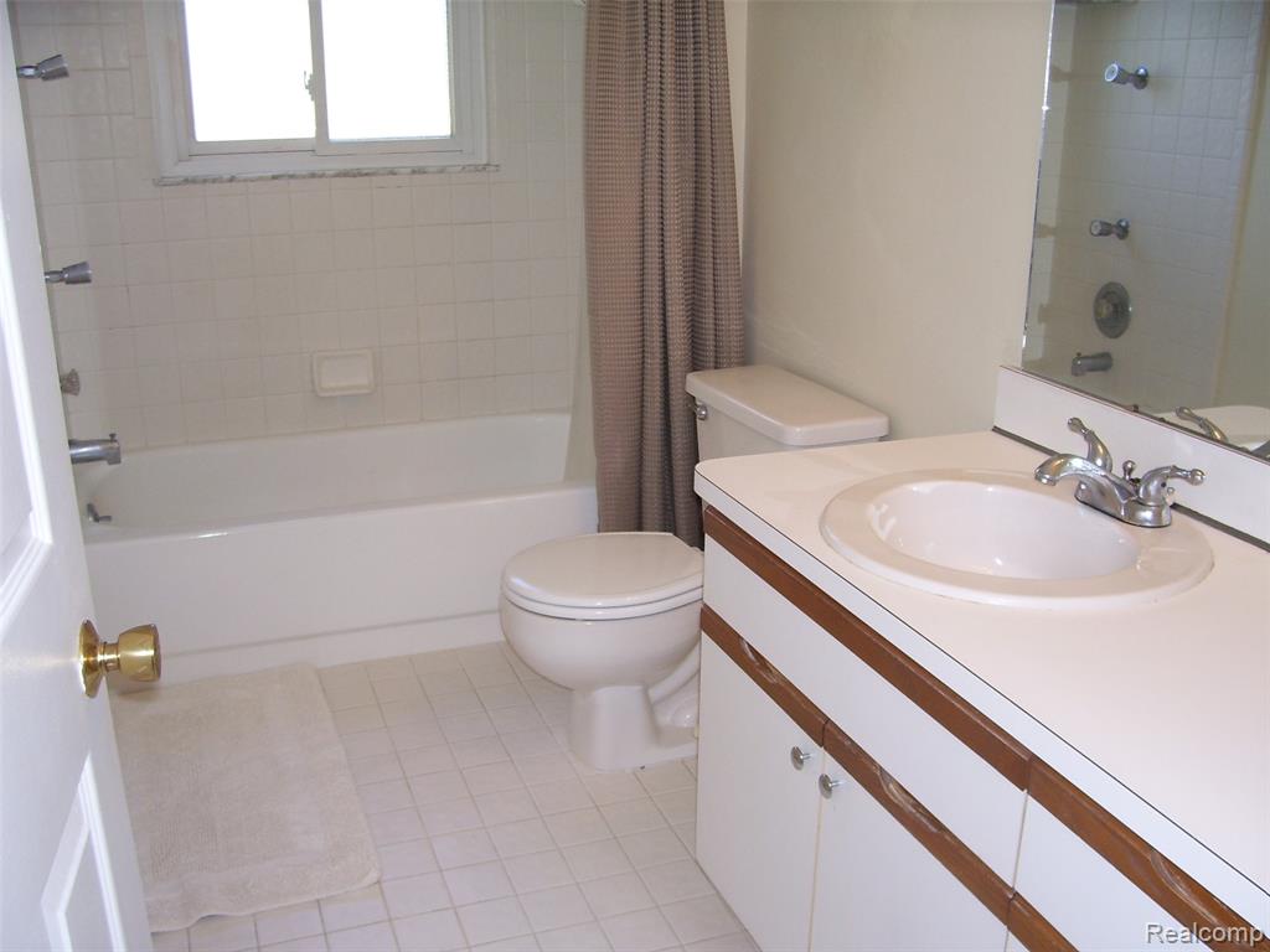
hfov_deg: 54.0
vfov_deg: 41.8
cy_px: 476
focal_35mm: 34
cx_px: 635
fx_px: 1247
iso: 80
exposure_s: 1/60
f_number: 2.7
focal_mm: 5.6
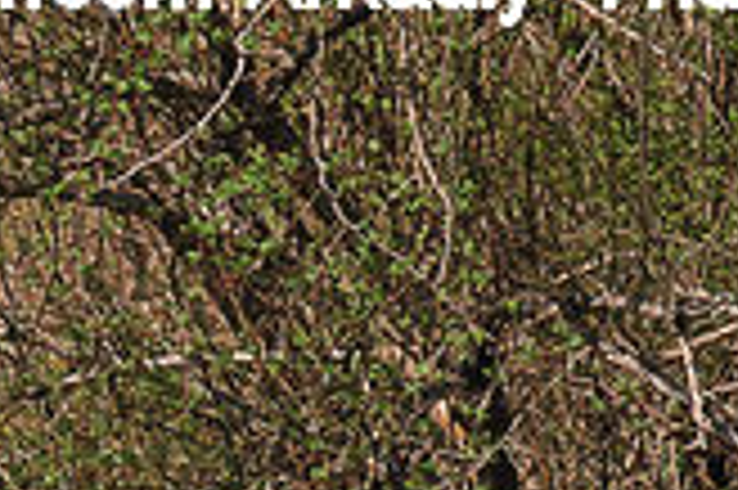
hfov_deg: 4.0
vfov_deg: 2.7
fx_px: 10465
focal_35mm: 511
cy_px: 1214
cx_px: 1098
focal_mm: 62
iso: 200
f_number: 6.3
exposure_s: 1/1000
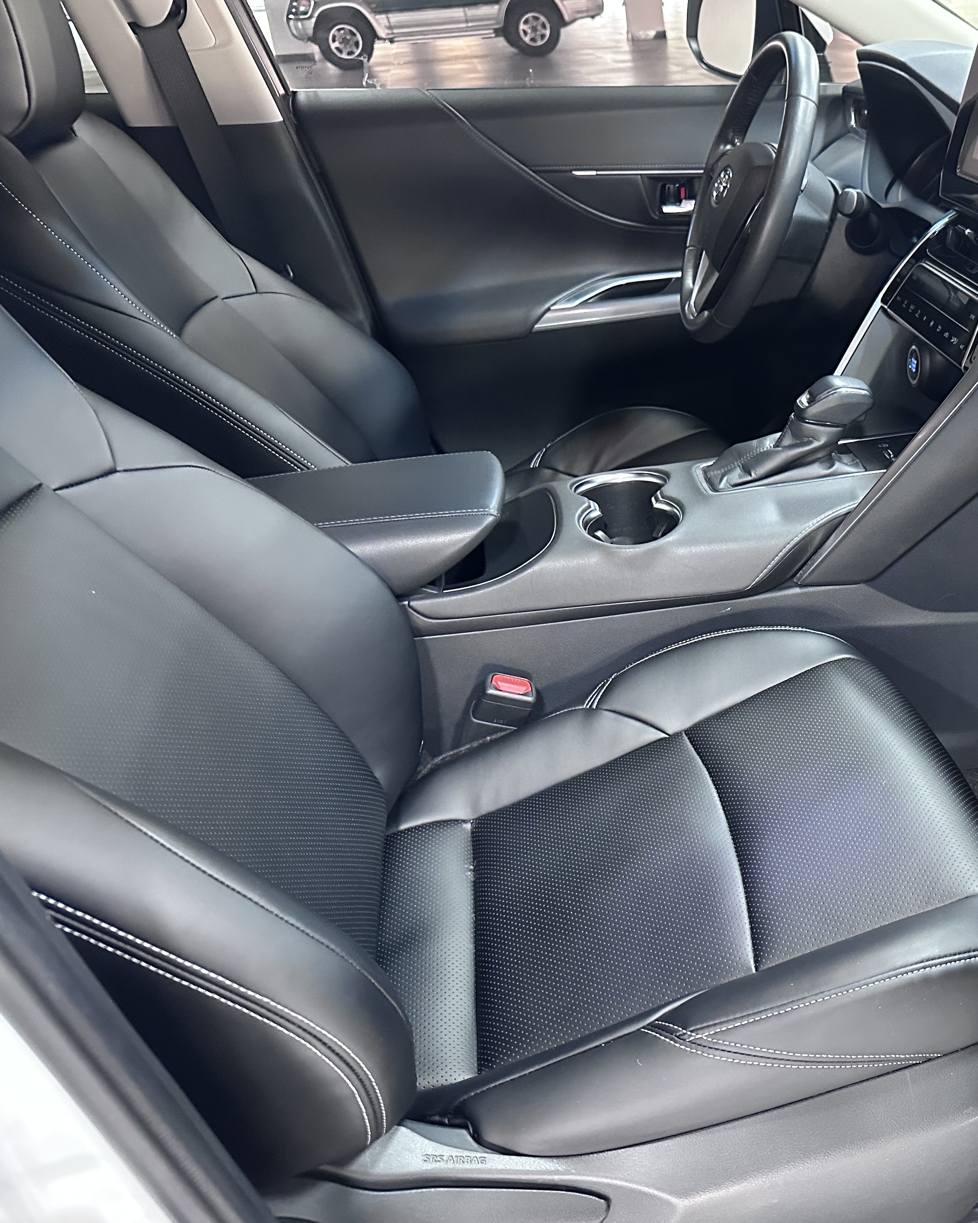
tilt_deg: -28.0
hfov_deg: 43.2
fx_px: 1158
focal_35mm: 32
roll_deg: +2.6
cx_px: 814
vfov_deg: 55.7
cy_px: 623
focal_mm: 6.86
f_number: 1.78
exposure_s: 1/33
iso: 640
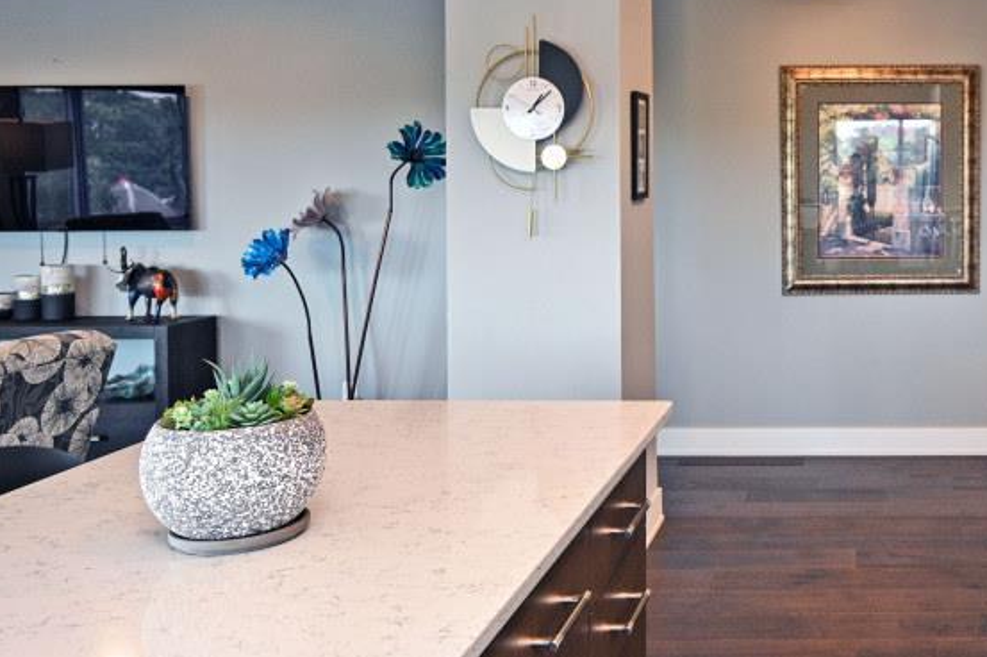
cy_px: 191
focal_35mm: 38
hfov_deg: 45.8
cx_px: 892
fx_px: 1041
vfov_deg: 34.5
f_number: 4
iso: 400
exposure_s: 1/60
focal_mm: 14
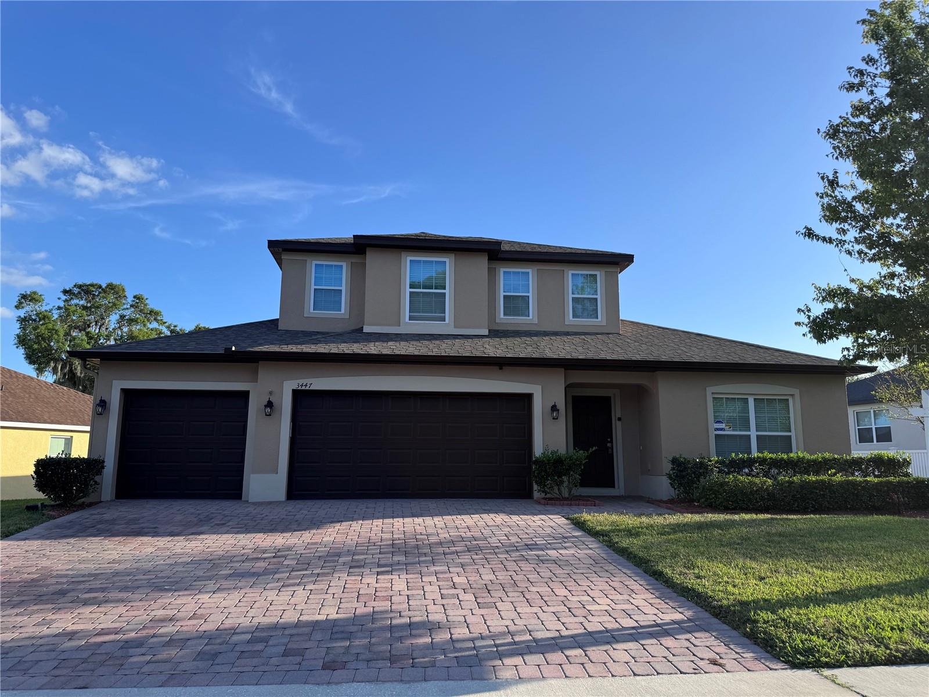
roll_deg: -0.6
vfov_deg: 56.8
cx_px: 464
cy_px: 348
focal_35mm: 24
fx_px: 644
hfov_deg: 71.6
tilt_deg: +10.1
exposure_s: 1/2506
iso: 80
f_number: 1.78
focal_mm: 6.76
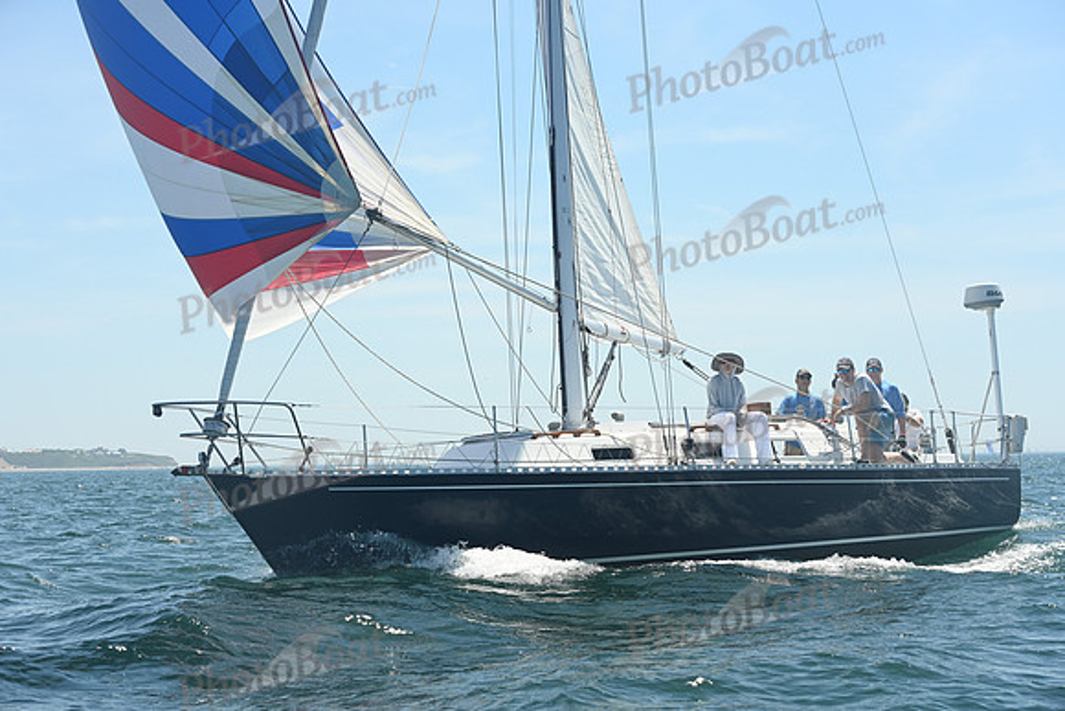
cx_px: 532
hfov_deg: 28.8
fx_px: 2071
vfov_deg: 19.5
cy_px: 356
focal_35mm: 70
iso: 320
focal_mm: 70
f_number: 7.1
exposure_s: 1/1000
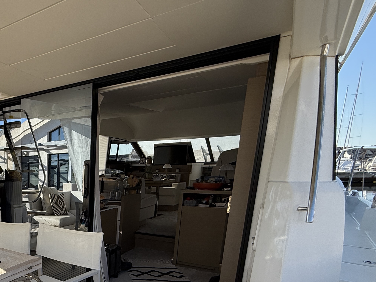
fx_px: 304
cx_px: 20
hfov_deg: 53.2
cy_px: 235
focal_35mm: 28
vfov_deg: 46.5
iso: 64
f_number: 2.2
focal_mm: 2.22
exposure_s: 1/1259
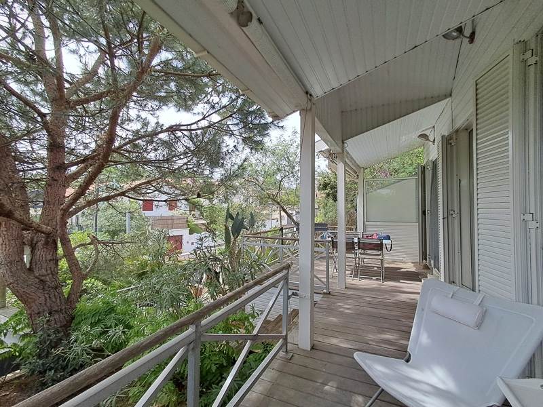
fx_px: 251
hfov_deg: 94.5
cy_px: 204
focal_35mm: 16
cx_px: 272
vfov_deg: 78.1
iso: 40
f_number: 2.2
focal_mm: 1.64
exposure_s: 1/572
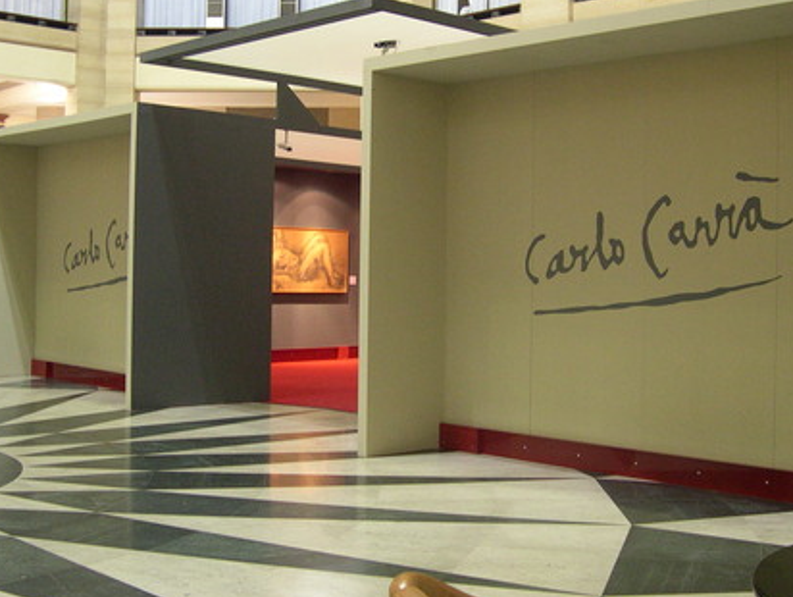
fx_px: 1078
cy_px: 253
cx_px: 404
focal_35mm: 47
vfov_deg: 30.9
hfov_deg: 40.4
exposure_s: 1/3.9
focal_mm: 8
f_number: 2.8
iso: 400
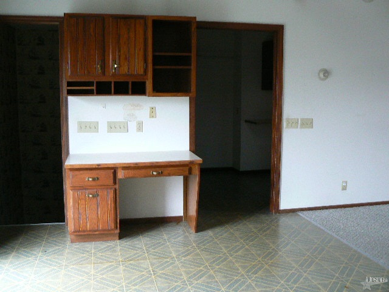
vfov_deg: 39.7
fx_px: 405
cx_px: 194
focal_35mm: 36
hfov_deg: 51.4
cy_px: 146
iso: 200
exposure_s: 1/20
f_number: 2.8
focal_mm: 6
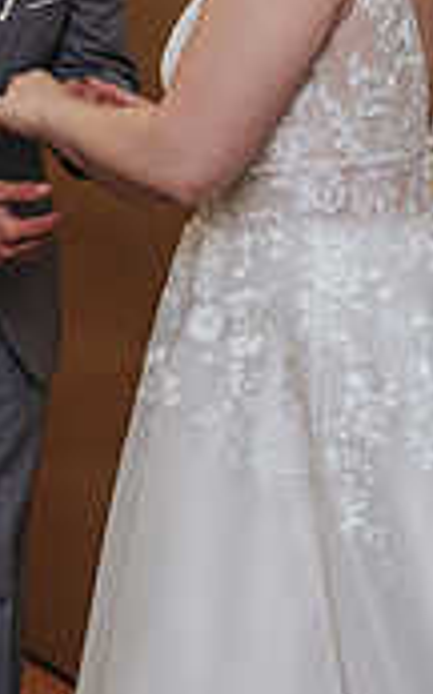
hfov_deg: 9.4
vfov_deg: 14.9
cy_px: 56
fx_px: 2627
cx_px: 88
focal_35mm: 139
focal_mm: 35
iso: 800
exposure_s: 1/200
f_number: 4
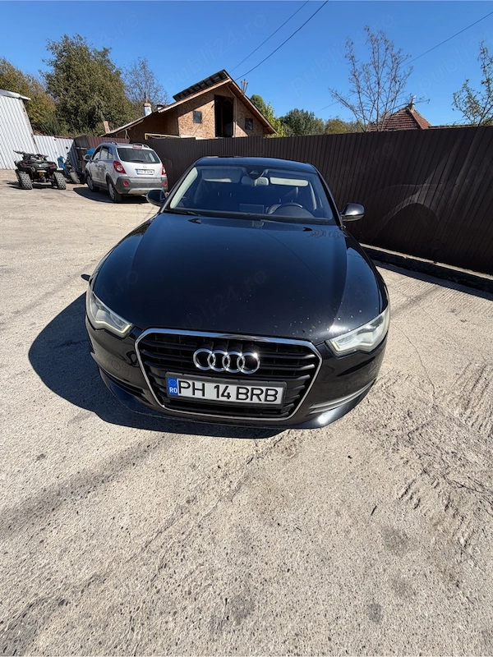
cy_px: 328
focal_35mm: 14
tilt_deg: -32.6
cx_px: 246
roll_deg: -3.7
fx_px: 266
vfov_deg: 102.1
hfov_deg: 85.7
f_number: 2.2
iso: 25
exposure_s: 1/770
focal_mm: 2.22
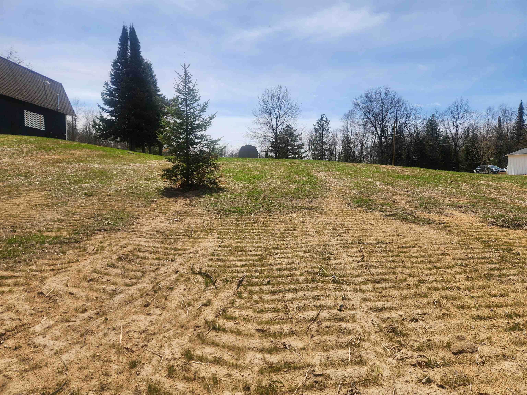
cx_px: 264
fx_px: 350
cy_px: 198
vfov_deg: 58.9
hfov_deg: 73.9
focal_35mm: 23
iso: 20
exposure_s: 1/2077
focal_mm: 5.4
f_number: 1.8
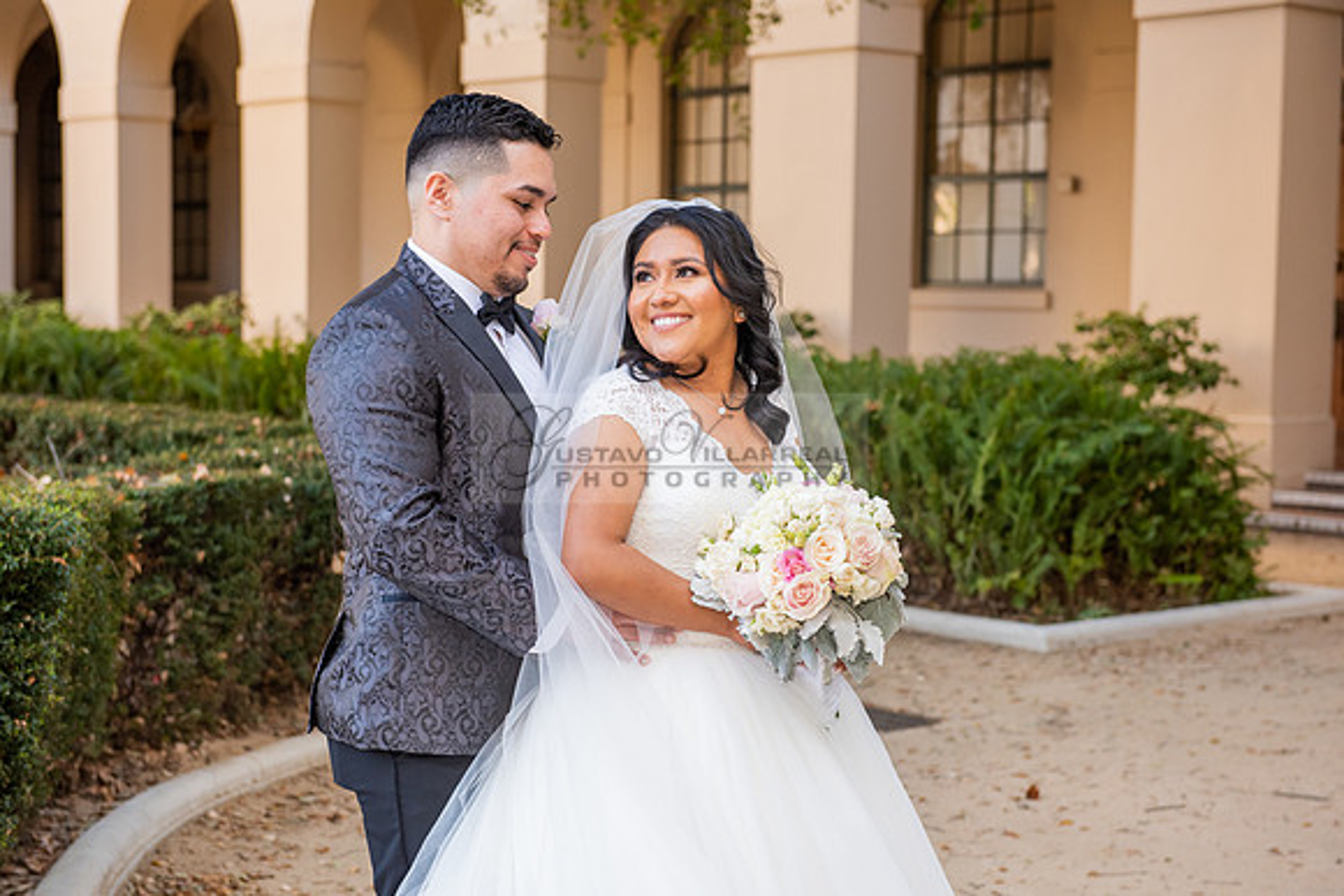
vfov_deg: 21.9
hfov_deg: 32.4
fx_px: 2315
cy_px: 448
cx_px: 672
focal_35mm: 62
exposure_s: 1/200
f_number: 4.5
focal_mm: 62
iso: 640
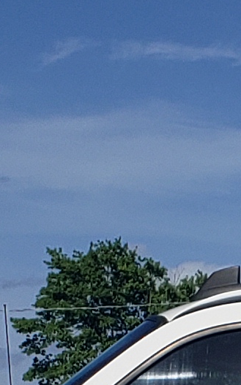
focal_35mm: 211
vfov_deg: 9.5
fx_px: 2219
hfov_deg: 5.8
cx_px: 722
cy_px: 667
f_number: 2.4
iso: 50
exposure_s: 1/4167
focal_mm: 4.3
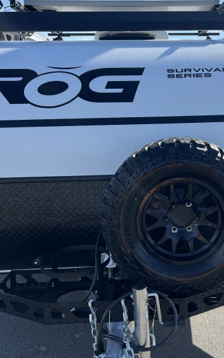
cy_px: 169
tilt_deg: -12.8
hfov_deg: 32.0
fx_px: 381
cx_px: 174
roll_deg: -0.1
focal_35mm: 39
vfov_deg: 50.4
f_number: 1.5
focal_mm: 5.7
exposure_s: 1/2083
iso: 50
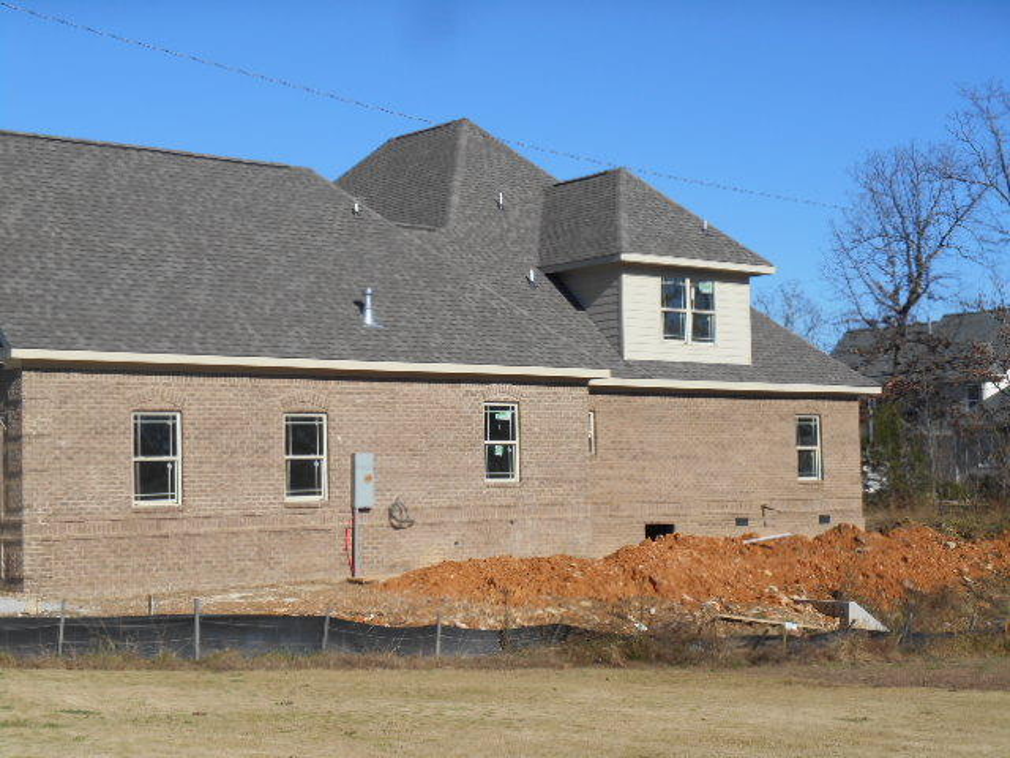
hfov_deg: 31.7
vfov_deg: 24.0
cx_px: 505
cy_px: 379
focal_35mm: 61
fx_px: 1780
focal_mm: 10.9
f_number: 4.4
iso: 80
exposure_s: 1/640
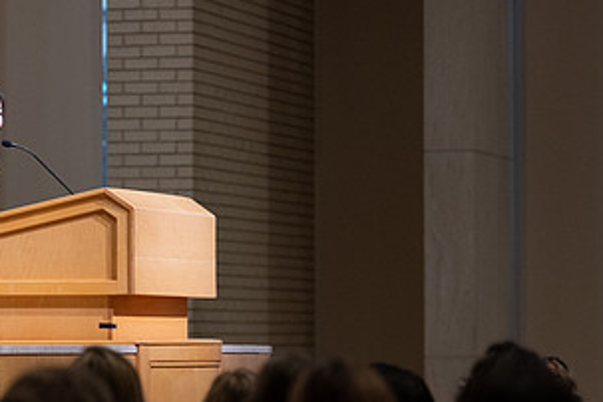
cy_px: 278
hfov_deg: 8.7
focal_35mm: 237
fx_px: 3969
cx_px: 97
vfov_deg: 5.8
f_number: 3.2
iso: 1600
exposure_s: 1/500
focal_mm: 122
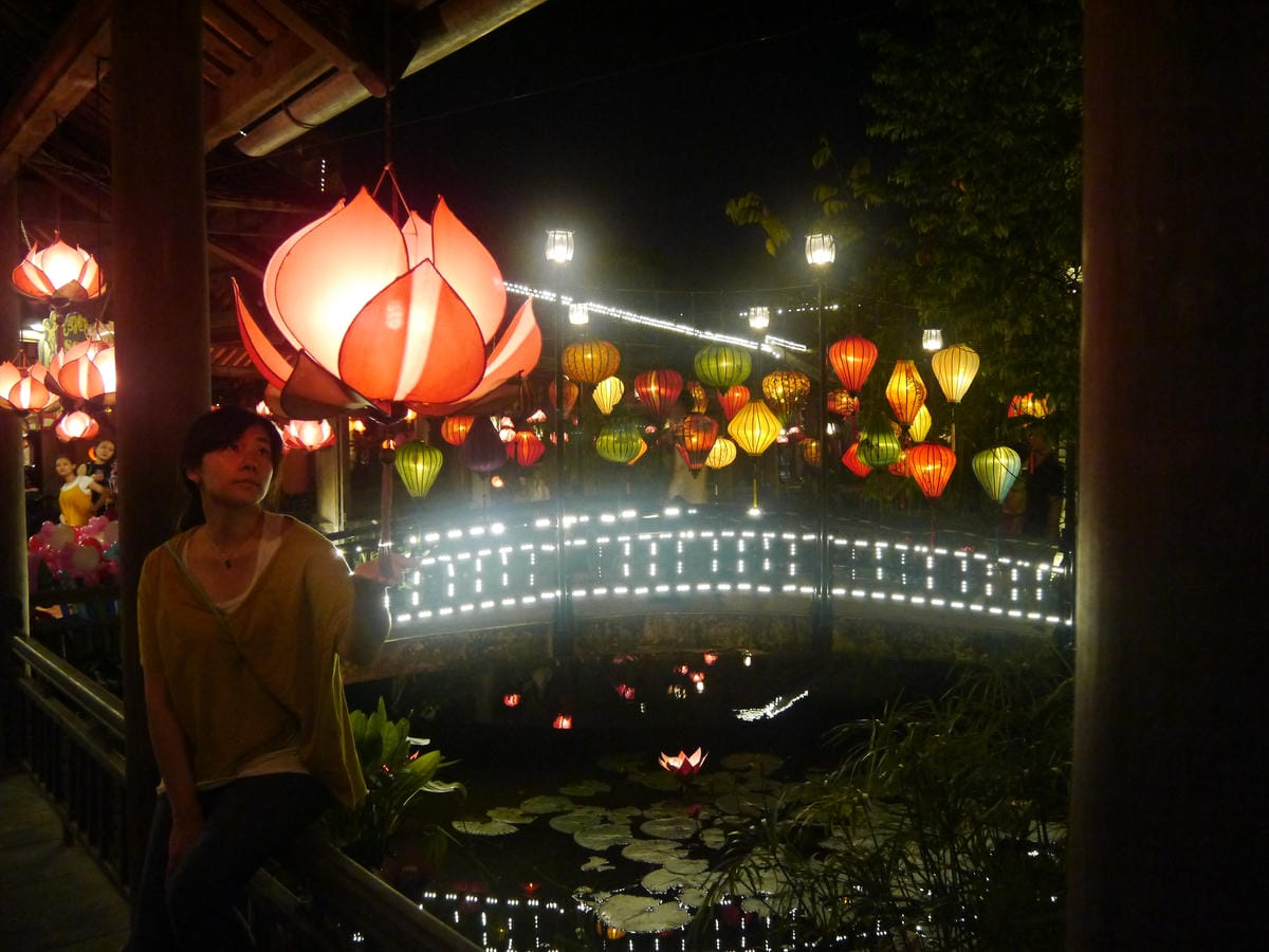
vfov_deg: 49.7
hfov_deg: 63.4
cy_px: 476
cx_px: 634
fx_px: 1026
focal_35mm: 28
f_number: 3.5
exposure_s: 1/25
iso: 1600
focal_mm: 14
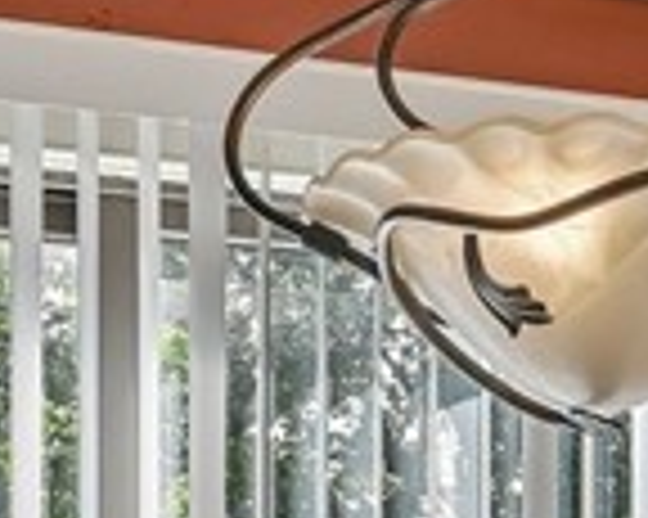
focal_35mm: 113
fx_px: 2166
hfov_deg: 16.7
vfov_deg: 13.1
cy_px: 691
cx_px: 616
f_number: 6.3
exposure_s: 1/800
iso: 1000
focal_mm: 16
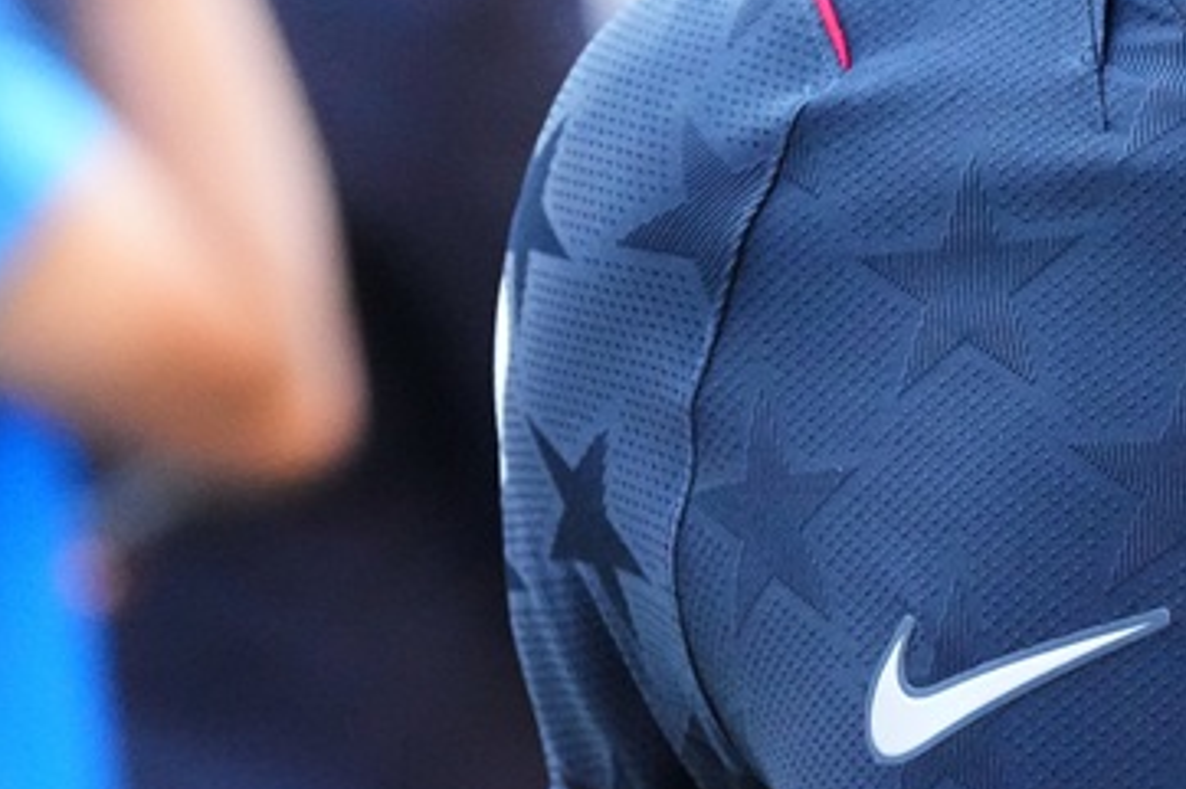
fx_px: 15707
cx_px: 1009
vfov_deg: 2.9
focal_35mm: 477
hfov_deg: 4.3
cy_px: -437
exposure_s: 1/1600
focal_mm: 135
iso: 12800
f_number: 4.5
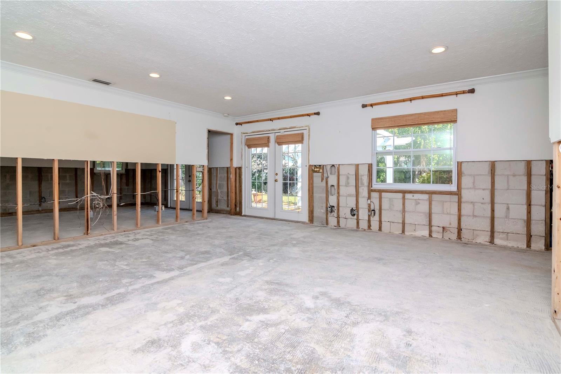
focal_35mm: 16
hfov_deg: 95.0
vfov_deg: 72.0
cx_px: 280
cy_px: 187
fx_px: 257
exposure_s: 1/200
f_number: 11
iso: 1000
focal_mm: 11
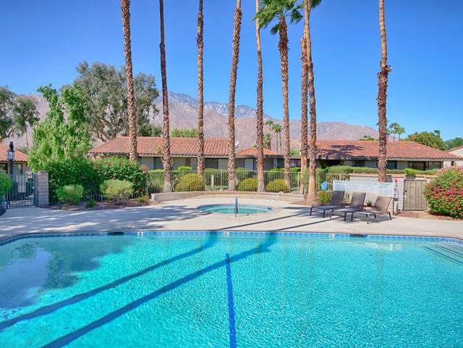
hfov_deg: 71.6
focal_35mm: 24
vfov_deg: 56.8
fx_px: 321
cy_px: 174
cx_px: 232
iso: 200
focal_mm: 12
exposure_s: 1/500
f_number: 9
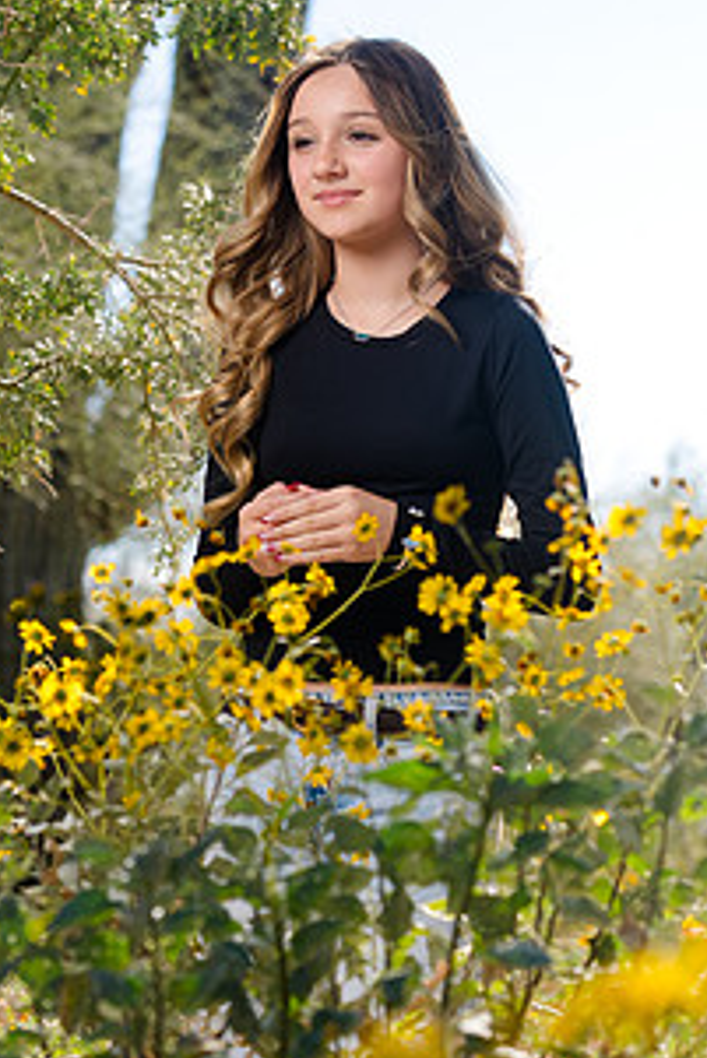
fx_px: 4619
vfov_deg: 13.1
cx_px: 281
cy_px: 580
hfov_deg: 8.8
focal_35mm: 157
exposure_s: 1/250
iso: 100
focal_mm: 105
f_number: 5.6
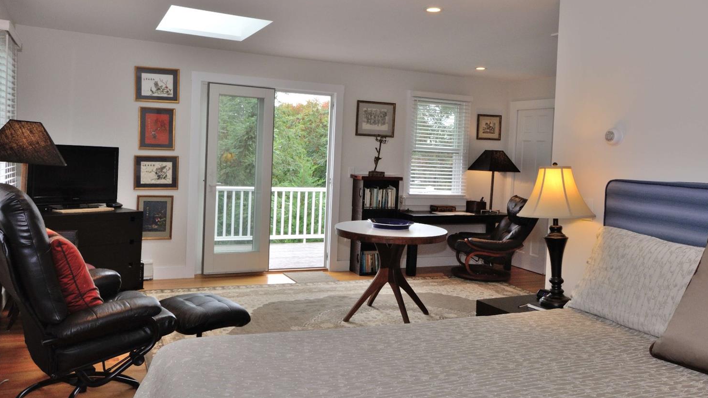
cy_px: 167
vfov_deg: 36.6
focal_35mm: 32
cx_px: 359
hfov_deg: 61.0
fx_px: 601
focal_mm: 20
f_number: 18
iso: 400
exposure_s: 1/10
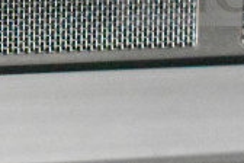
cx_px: 279
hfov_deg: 6.8
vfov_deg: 4.6
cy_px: -90
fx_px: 2032
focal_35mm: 300
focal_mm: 55
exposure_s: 1/80
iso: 25600
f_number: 5.6
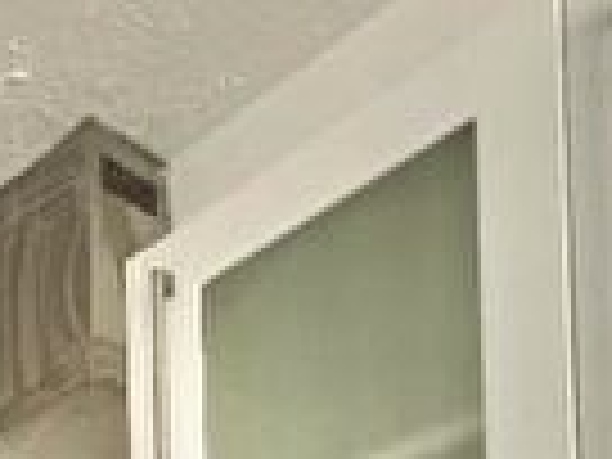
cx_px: -72
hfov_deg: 26.5
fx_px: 1185
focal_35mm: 67
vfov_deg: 15.6
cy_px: 1001
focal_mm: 1.57
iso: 250
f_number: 1.8
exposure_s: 1/60
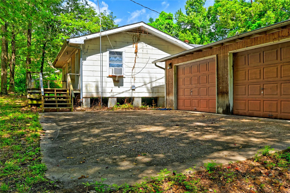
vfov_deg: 43.5
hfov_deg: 62.0
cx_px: 145
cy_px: 96
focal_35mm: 30
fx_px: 241
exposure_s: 1/250
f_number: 8
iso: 400
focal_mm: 30
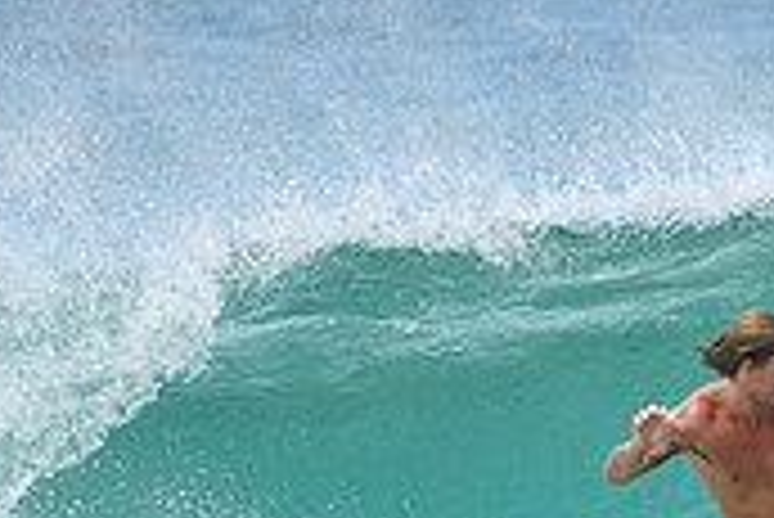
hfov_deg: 0.8
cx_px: 806
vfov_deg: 0.5
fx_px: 57968
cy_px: 669
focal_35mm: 2694
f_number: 11
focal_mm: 800
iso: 1600
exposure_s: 1/3200
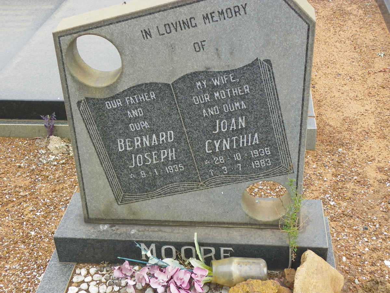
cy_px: 146
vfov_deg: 28.0
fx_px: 586
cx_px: 195
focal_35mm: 52
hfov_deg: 36.8
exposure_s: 1/160
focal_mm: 9.2
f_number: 3.5
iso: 64
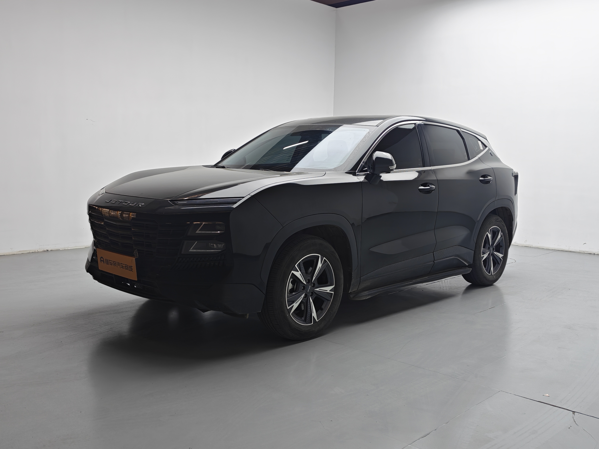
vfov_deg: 40.7
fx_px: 606
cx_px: 300
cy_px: 224
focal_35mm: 35
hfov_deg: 52.6
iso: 320
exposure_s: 1/100
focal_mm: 6.12
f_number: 1.9
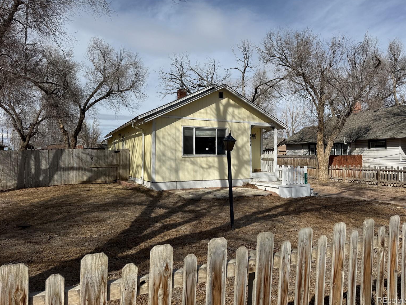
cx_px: 209
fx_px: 293
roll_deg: -0.9
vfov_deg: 54.9
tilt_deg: +3.1
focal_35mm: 25
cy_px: 147
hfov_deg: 69.4
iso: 80
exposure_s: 1/8130
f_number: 1.78
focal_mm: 6.76
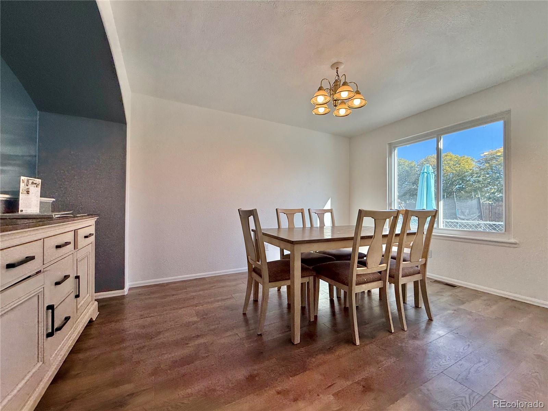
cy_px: 206
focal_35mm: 14
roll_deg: -0.3
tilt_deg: +1.0
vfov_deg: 85.7
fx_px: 222
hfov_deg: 102.1
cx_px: 274
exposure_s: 1/203
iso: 64
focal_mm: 2.22
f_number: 2.2
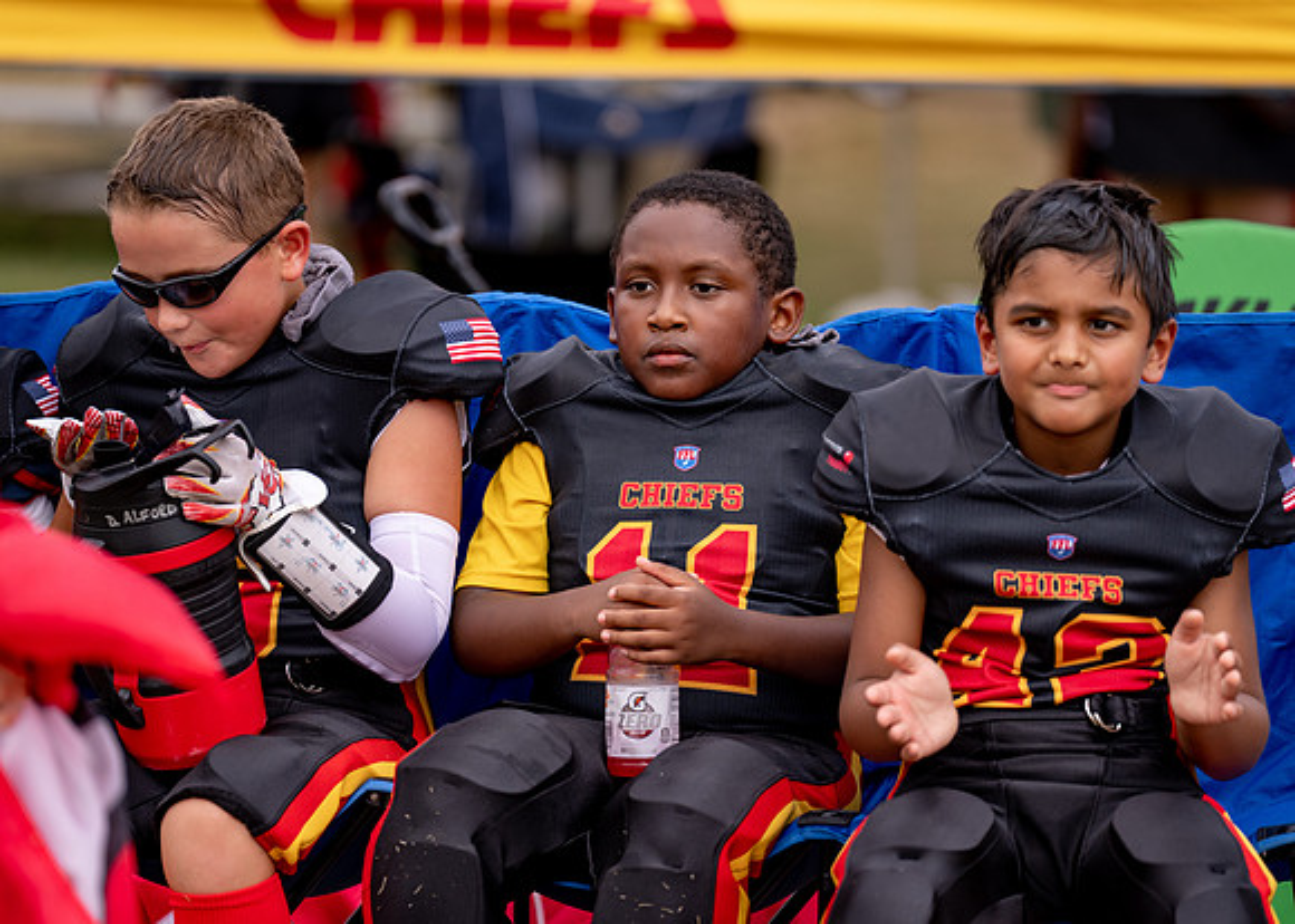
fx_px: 7841
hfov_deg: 9.4
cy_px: 462
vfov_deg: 6.7
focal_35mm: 213
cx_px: 648
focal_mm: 200
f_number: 2.8
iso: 100
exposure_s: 1/1600
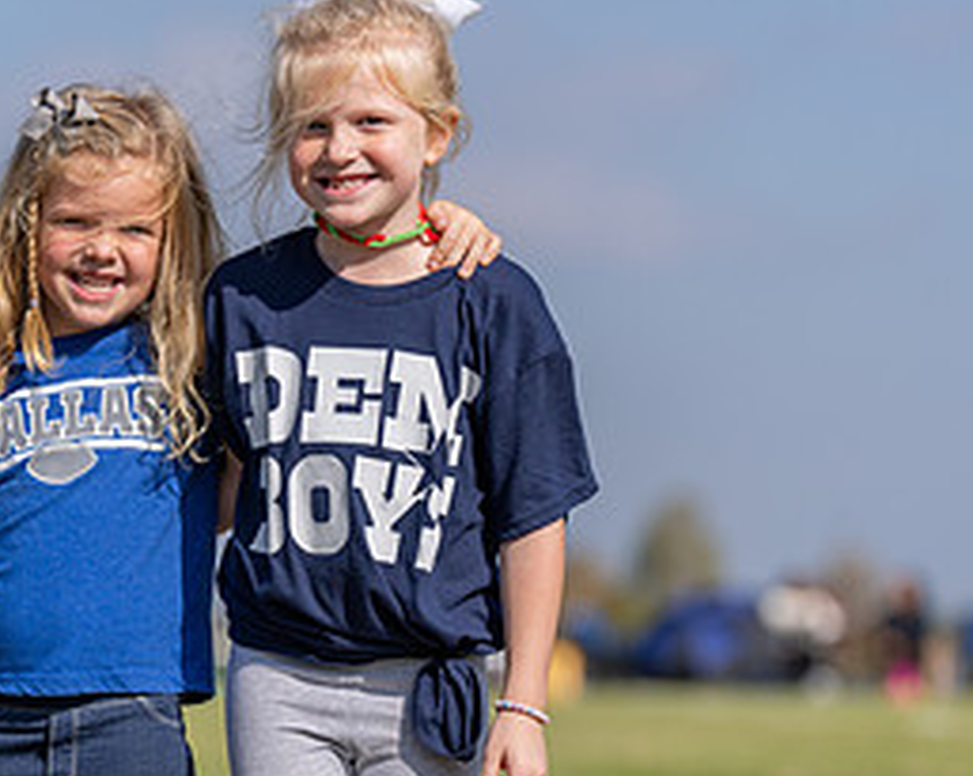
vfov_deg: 6.3
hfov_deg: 7.9
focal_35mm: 244
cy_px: 555
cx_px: 292
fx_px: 7018
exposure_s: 1/2500
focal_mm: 115
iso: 100
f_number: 2.8
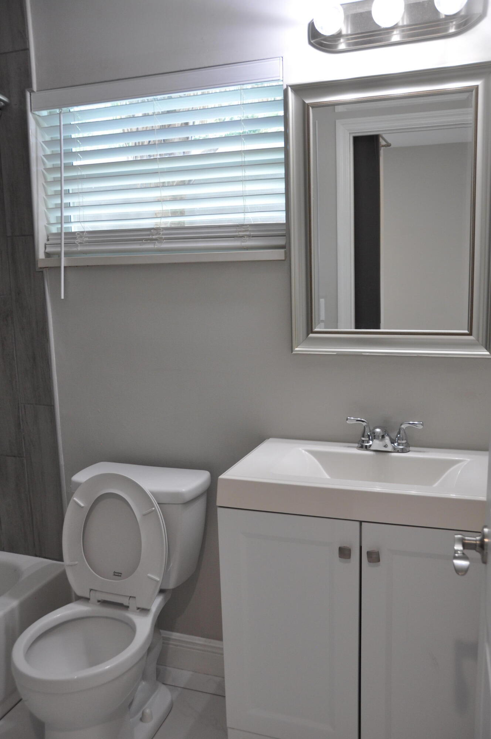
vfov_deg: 57.3
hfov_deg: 39.9
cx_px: 246
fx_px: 677
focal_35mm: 33
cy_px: 370
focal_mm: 22
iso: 560
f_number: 4
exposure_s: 1/60
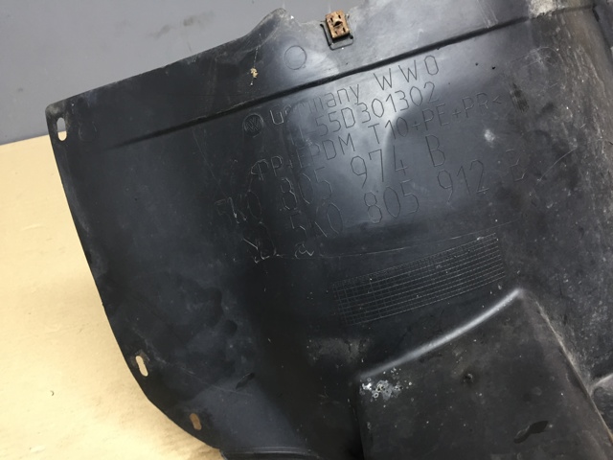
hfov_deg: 61.7
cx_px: 306
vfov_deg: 48.2
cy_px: 230
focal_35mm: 29
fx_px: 514
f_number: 2.2
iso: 125
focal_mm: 4.15
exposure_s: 1/33
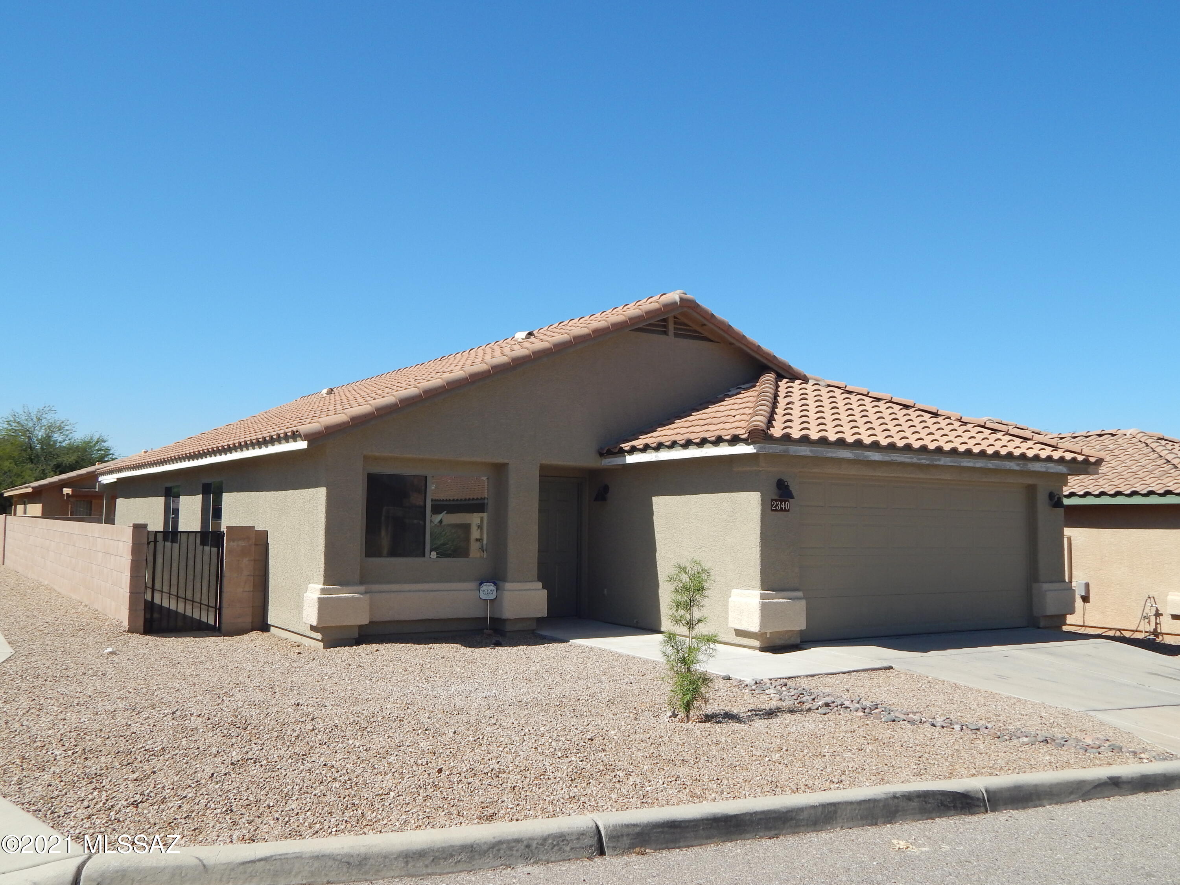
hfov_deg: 58.4
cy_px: 442
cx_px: 590
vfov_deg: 45.4
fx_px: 1057
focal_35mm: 31
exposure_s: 1/500
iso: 125
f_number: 6.5
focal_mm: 5.6
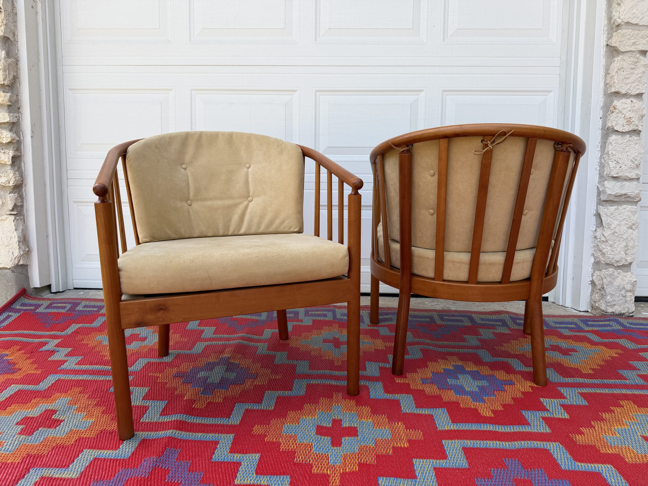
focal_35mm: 24
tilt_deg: -4.5
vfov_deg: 56.8
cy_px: 243
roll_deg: -0.7
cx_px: 324
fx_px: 449
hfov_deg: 71.6
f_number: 1.78
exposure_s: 1/1060
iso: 80
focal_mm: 6.76
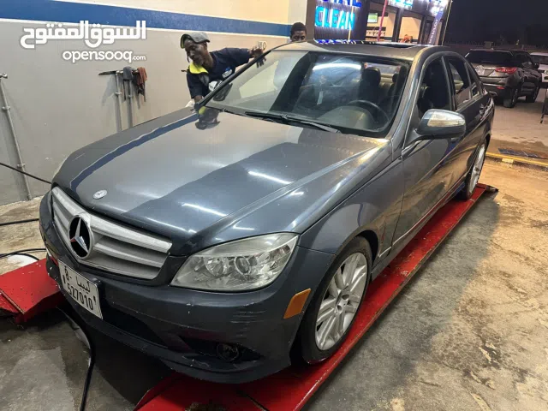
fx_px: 380
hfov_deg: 71.6
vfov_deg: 56.8
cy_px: 206
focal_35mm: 24
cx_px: 274
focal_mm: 6.86
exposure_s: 1/50
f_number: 1.78
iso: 400
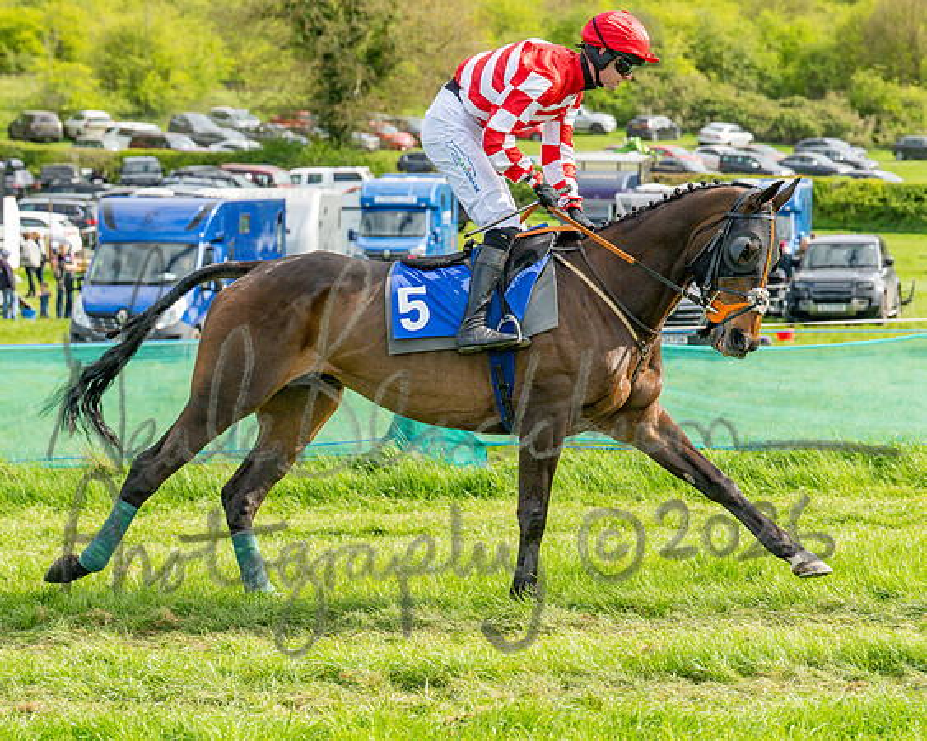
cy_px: 390
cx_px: 570
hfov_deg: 15.5
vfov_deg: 12.4
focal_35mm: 124
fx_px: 3411
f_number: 4
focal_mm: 70
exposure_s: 1/2000
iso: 200
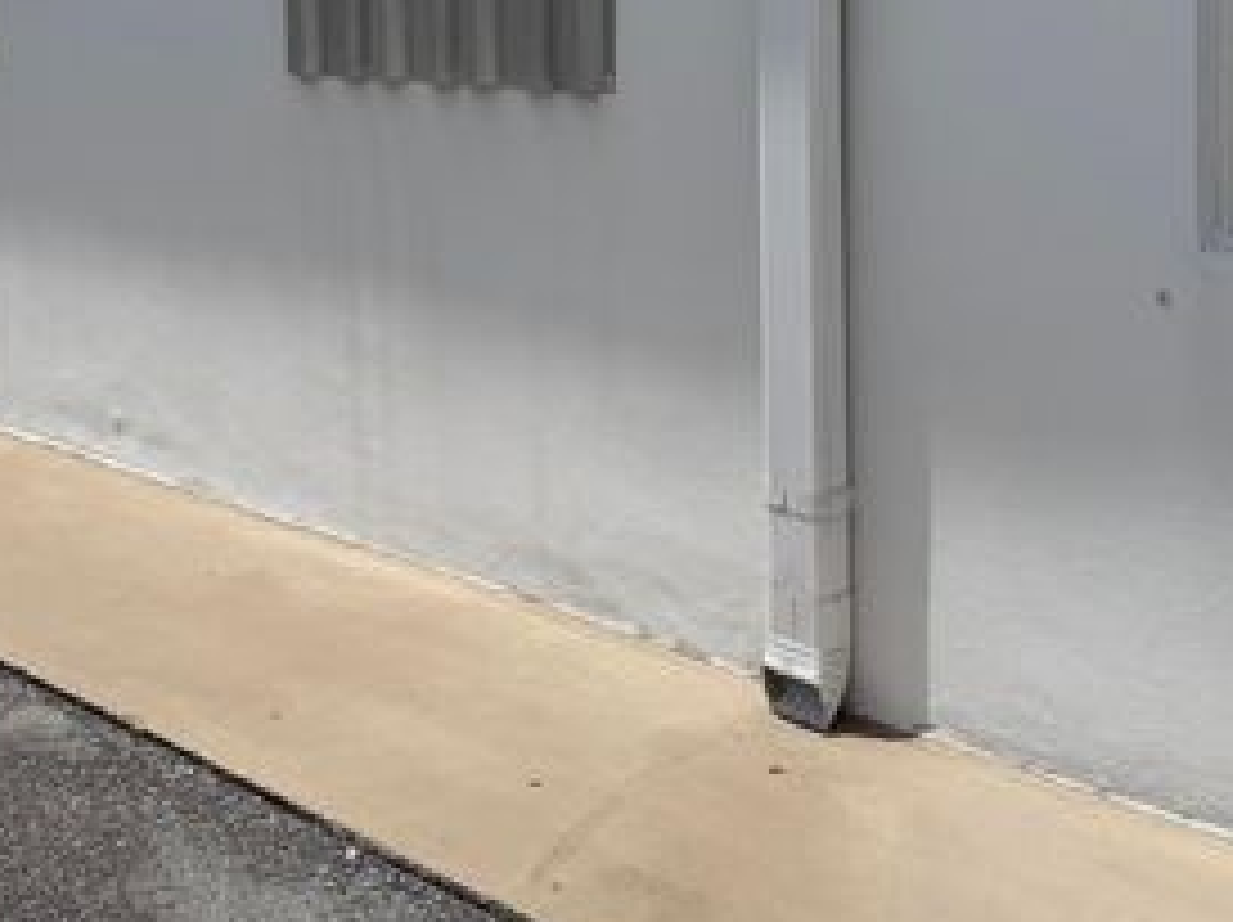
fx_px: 1851
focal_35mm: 52
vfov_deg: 26.7
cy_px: 29
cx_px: 414
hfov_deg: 36.5
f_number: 1.78
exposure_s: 1/11905
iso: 80
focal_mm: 6.76
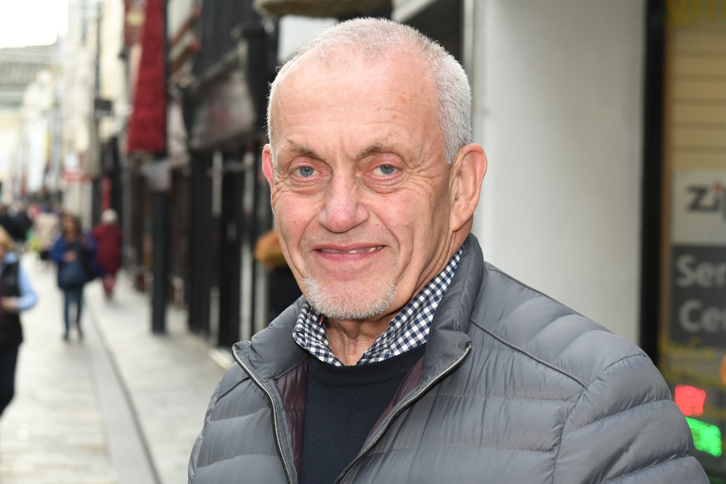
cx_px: 363
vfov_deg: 15.7
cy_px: 242
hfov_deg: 23.4
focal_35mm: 87
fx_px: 1754
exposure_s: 1/320
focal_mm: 58
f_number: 4.5
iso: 800
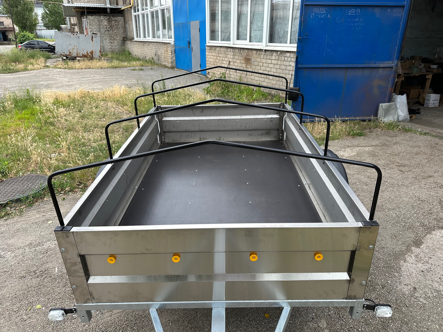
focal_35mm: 24
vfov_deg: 56.8
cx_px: 222
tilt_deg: -23.4
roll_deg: -0.5
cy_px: 166
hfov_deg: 71.6
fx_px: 307
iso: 80
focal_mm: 6.86
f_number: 1.78
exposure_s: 1/773
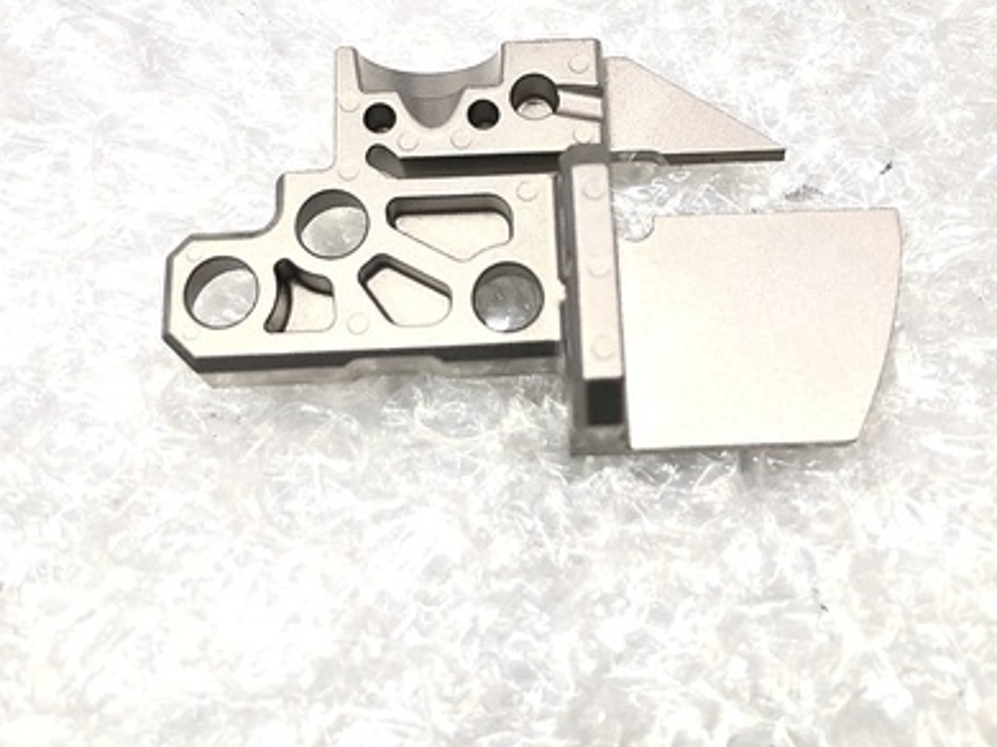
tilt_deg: -69.8
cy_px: 179
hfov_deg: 41.3
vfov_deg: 30.9
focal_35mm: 46
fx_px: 1324
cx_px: 504
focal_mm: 3.99
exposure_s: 1/20
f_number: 1.8
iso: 40
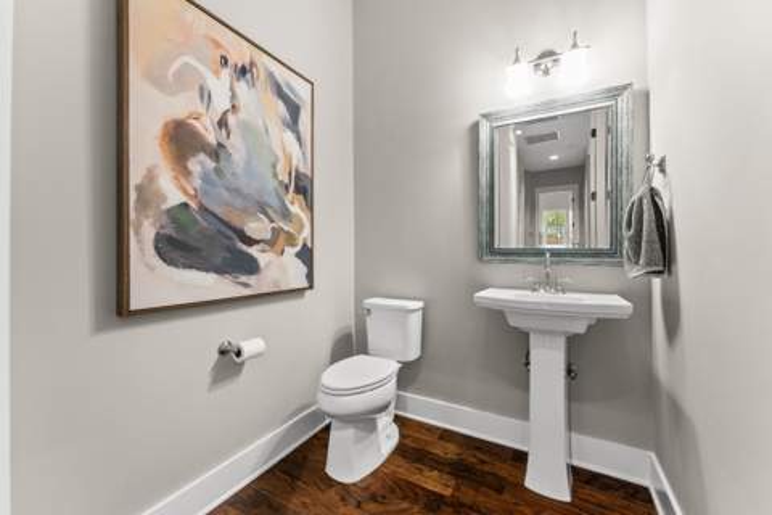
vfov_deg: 81.2
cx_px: 386
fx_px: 300
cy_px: 258
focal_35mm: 14
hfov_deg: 104.3
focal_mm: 14
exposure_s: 2.5
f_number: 8
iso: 400
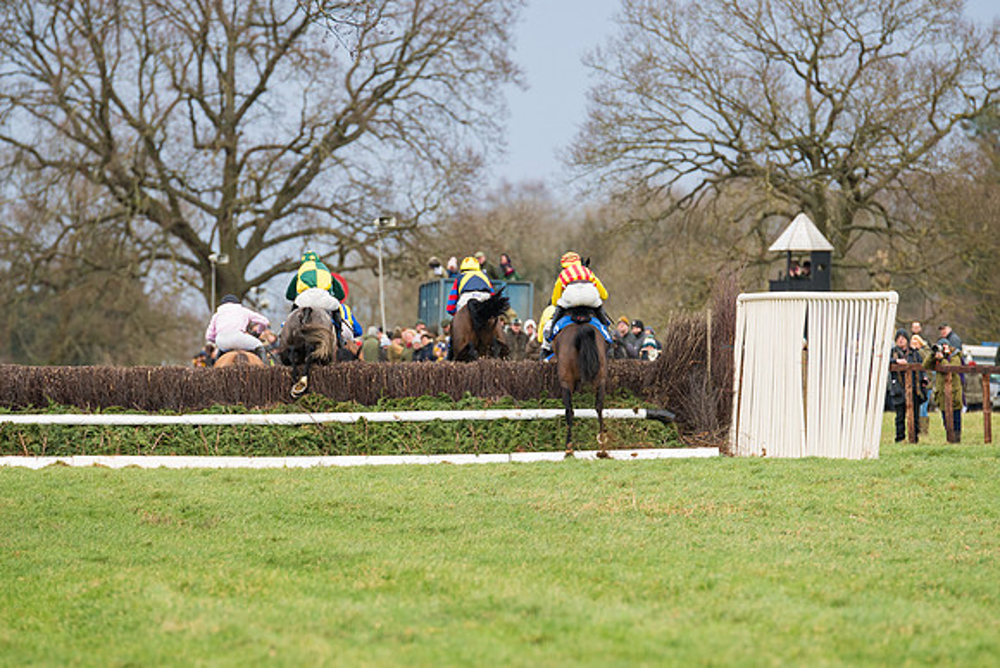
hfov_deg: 4.6
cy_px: 334
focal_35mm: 450
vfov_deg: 3.1
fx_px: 12502
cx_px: 500
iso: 800
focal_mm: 300
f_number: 4
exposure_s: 1/1000
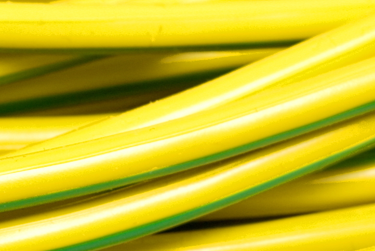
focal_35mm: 402
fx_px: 4194
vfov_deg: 3.4
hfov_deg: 4.9
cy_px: 281
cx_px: -594
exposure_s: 1/160
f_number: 6.3
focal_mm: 50
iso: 100
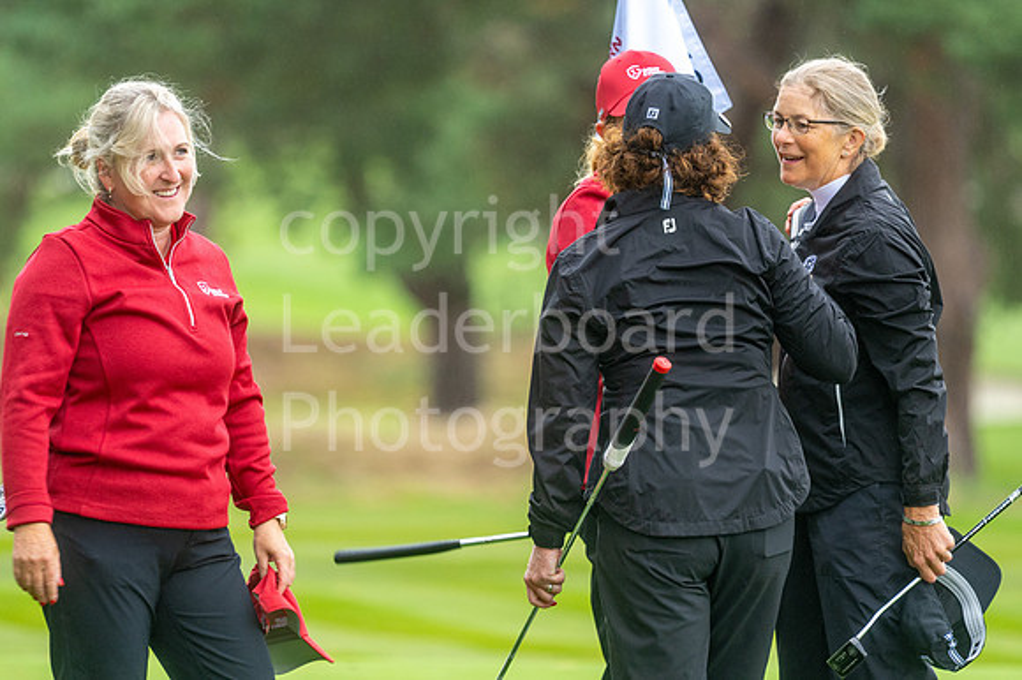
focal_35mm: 450
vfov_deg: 3.1
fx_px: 12767
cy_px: 340
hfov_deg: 4.6
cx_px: 511
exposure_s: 1/200
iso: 800
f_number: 4
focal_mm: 300
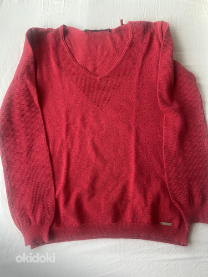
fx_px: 208
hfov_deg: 53.1
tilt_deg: -77.0
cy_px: 138
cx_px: 104
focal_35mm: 26
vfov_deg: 67.3
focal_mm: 5.7
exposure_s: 1/121
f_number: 1.5
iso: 40
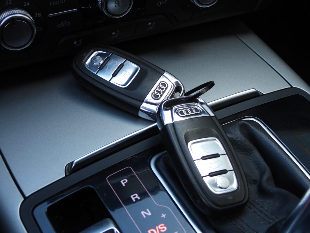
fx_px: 493
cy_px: 116
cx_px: 155
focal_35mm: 55
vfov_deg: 26.6
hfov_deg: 34.9
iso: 100
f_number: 3.5
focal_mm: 9.8
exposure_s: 1/40
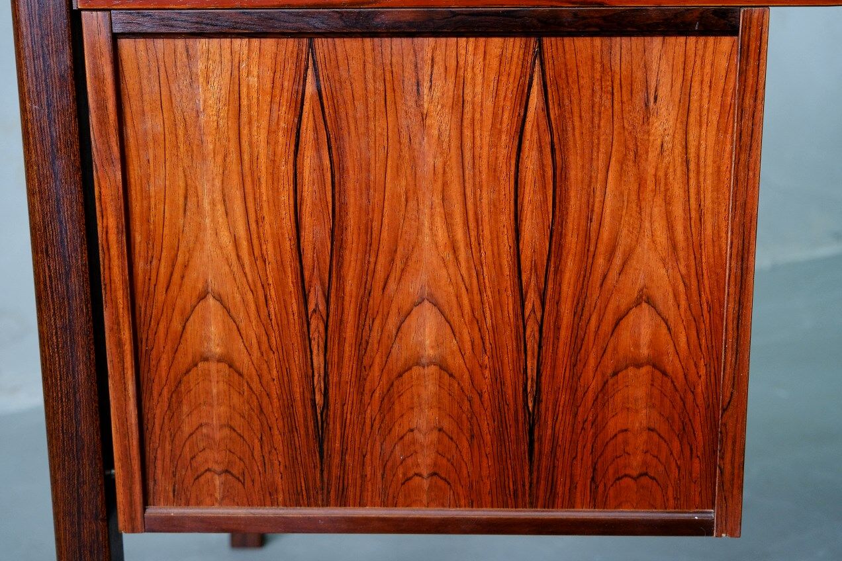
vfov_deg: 26.5
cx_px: 421
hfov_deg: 38.9
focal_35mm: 51
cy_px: 280
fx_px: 1193
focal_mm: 34.2
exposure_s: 1/52
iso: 1600
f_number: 4
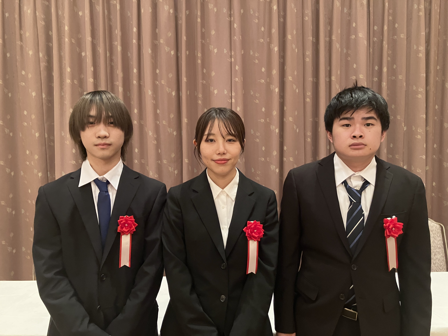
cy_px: 168
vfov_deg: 49.7
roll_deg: +0.4
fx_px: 362
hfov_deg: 63.4
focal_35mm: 28
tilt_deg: -4.0
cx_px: 224
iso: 400
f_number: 1.8
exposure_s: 1/30
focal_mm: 3.99
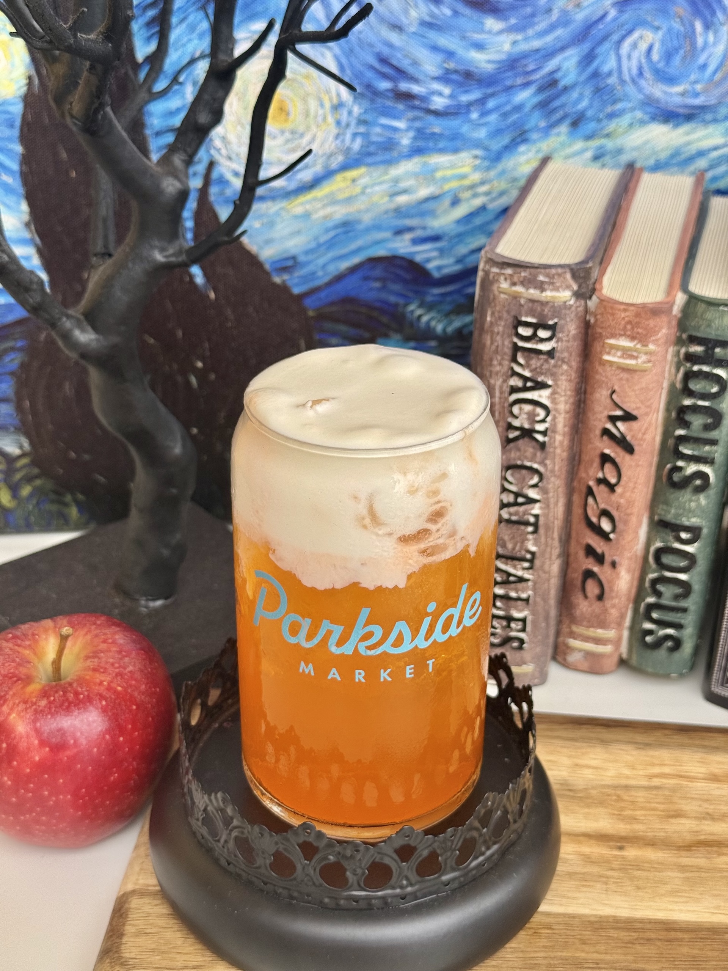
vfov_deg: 39.7
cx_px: 364
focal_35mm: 48
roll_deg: -1.2
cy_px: 486
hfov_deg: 30.3
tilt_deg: -27.6
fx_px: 1346
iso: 64
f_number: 1.78
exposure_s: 1/828
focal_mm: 6.76
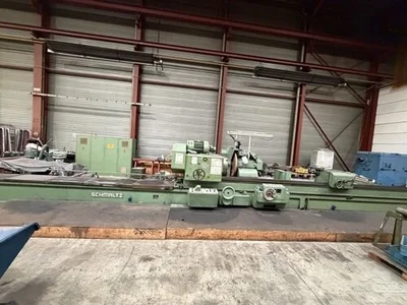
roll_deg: -4.4
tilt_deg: -2.5
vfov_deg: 85.7
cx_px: 204
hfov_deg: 102.1
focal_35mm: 14
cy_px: 152
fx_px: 165
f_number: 2.2
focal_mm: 2.22
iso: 800
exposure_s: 1/50
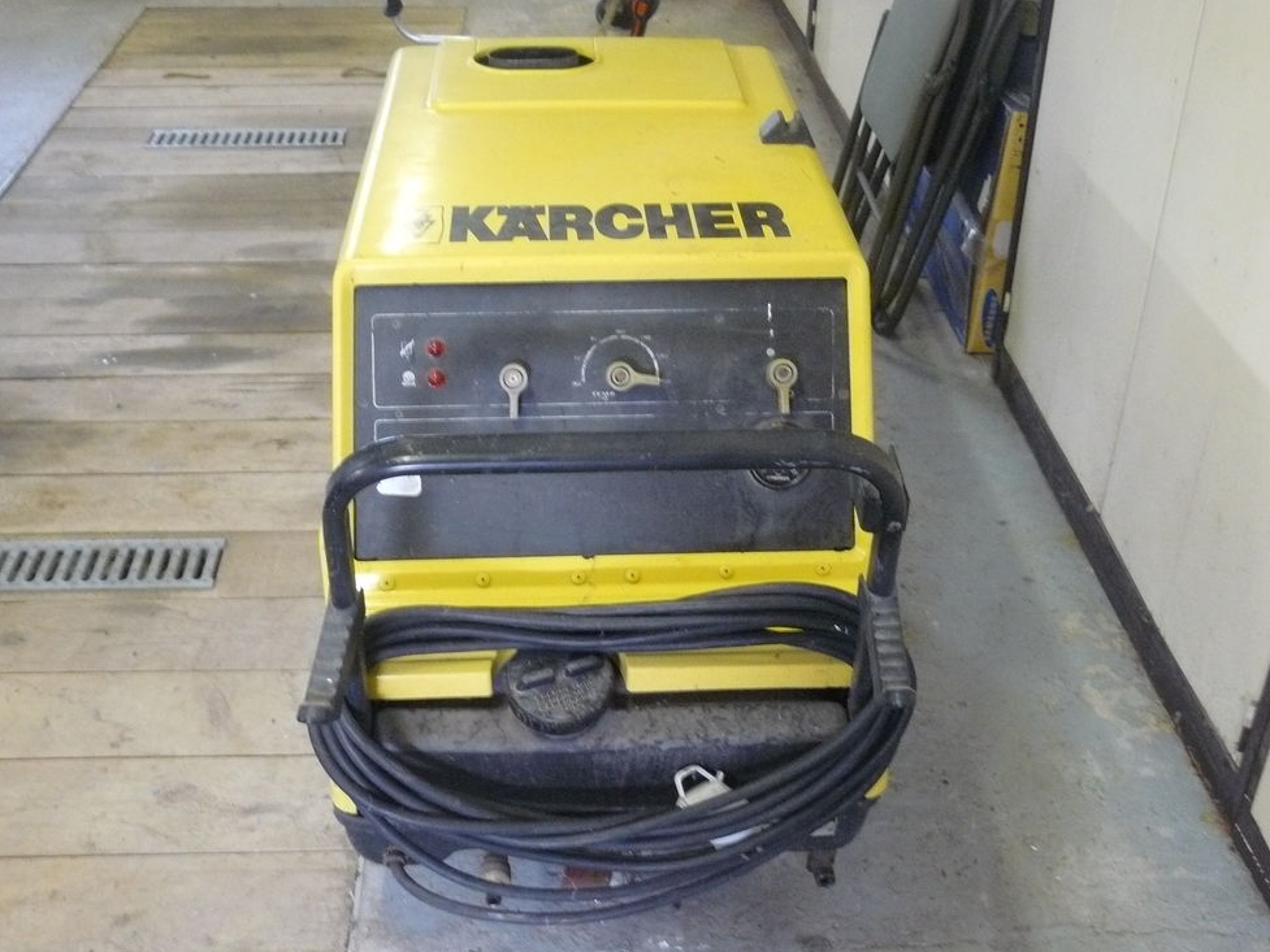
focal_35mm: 43
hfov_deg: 43.8
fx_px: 1578
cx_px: 641
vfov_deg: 33.6
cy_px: 469
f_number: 2.8
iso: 400
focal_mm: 7
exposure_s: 1/13
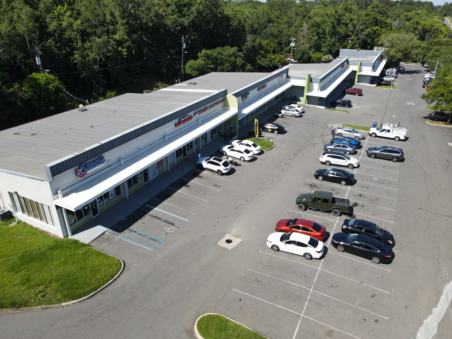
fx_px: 313
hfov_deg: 71.6
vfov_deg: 56.8
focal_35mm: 24
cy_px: 170
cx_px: 226
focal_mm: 4.5
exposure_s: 1/640
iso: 100
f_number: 2.8
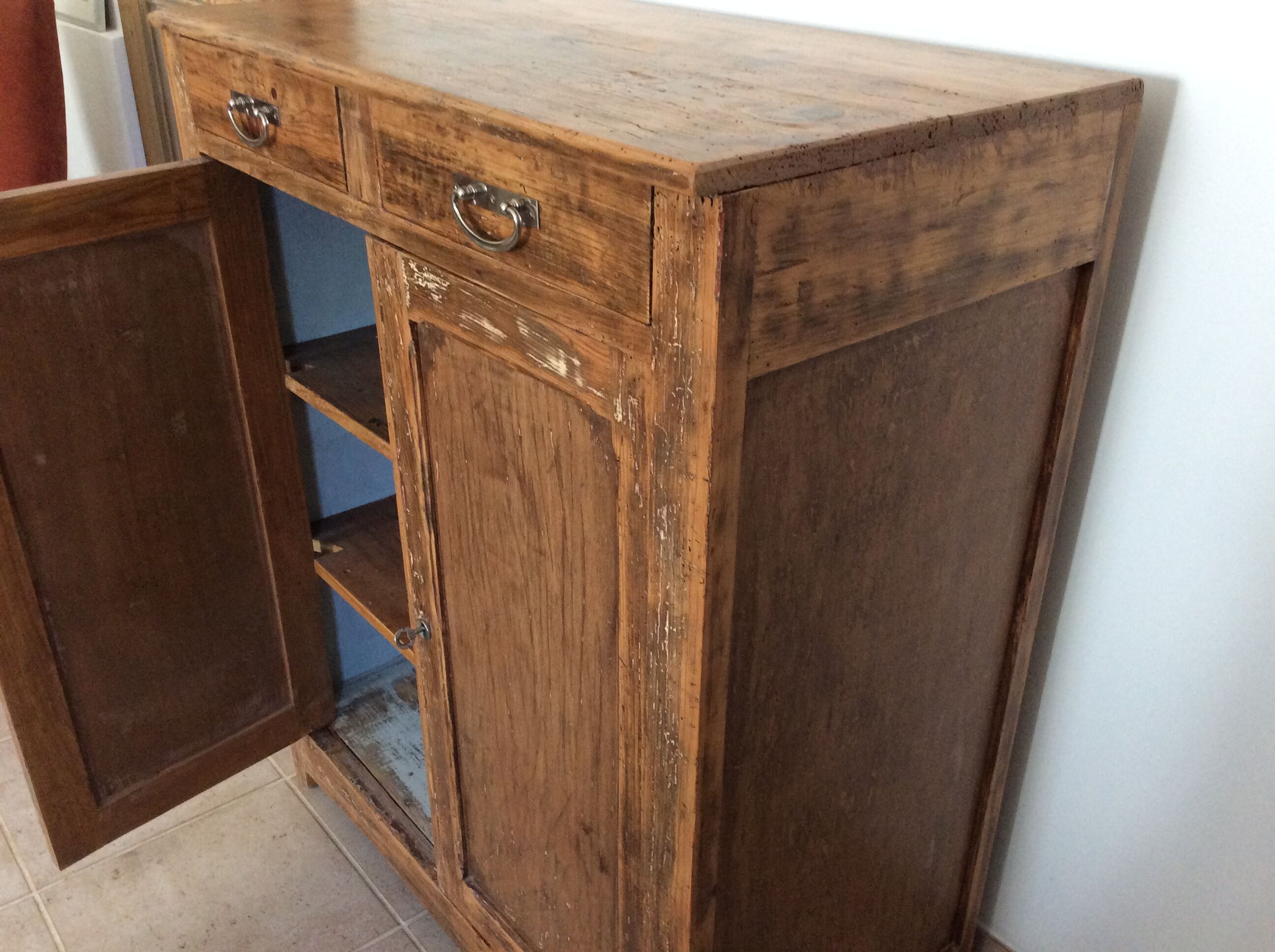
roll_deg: -0.3
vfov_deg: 44.1
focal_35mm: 32
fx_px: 1177
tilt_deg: -29.3
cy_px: 476
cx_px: 638
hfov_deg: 56.9
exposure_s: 1/25
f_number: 2.4
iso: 200
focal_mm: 3.3
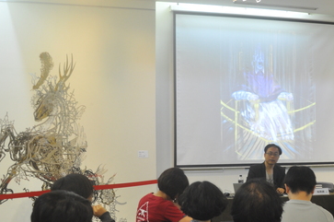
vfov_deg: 25.7
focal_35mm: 52
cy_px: 156
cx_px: 308
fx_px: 482
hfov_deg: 35.7
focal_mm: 18
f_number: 4
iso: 450
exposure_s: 1/15
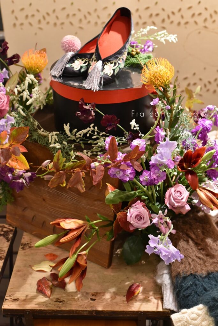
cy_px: 163
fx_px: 454
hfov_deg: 27.0
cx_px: 109
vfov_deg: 39.6
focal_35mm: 50
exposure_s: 1/50
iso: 5600
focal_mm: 50
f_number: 5
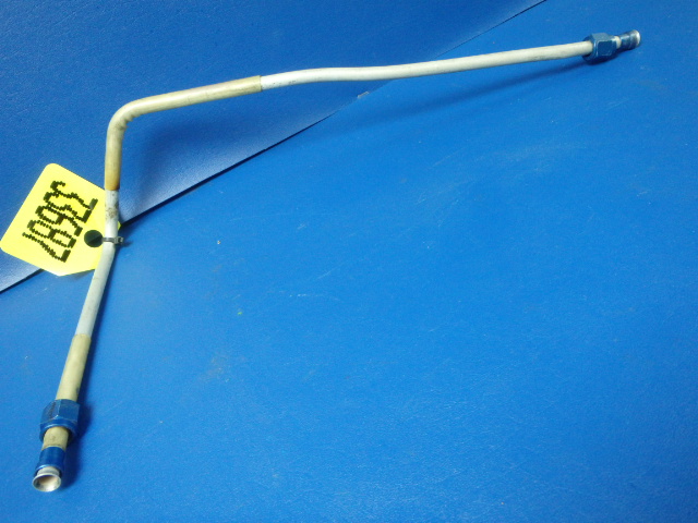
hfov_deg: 63.4
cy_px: 262
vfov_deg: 49.7
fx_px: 565
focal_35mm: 28
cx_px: 349
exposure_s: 1/30
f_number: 3.9
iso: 640
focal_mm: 5
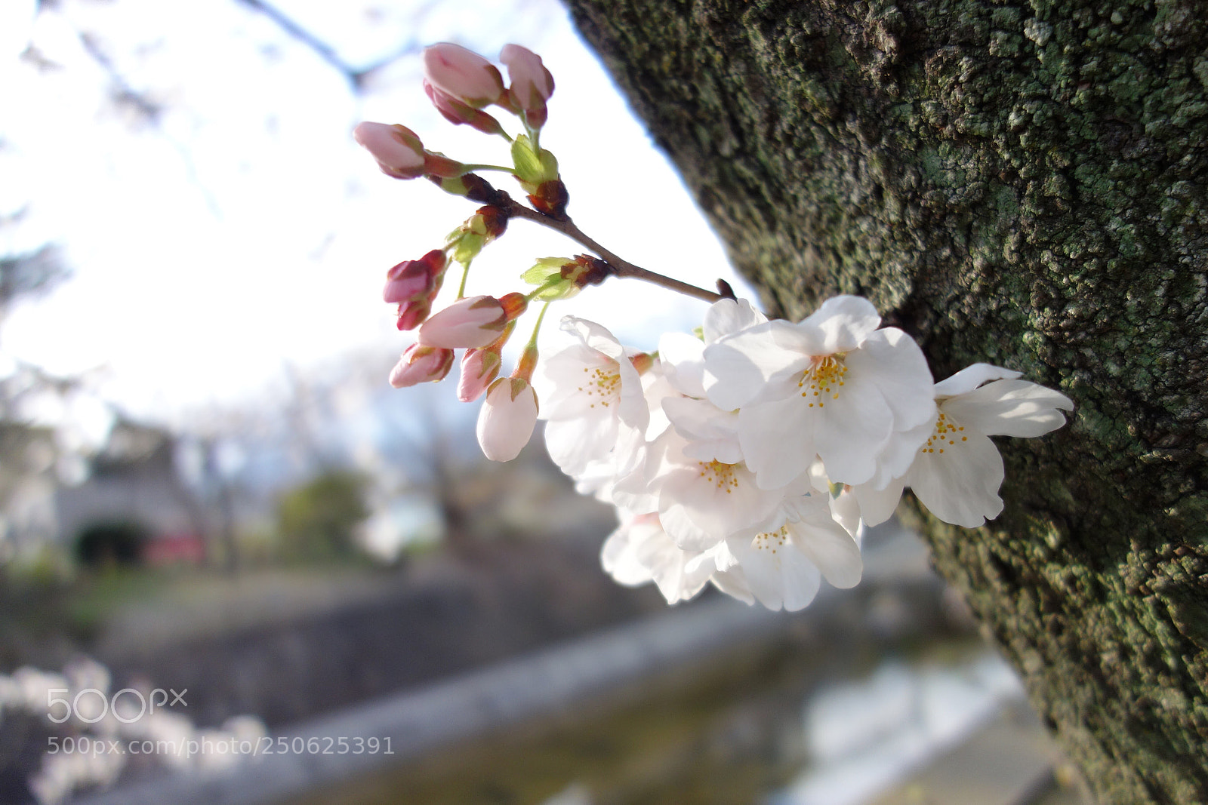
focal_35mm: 28
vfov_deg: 46.4
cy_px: 402
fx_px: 940
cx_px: 604
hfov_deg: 65.5
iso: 200
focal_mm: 10.4
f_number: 1.8
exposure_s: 1/2000
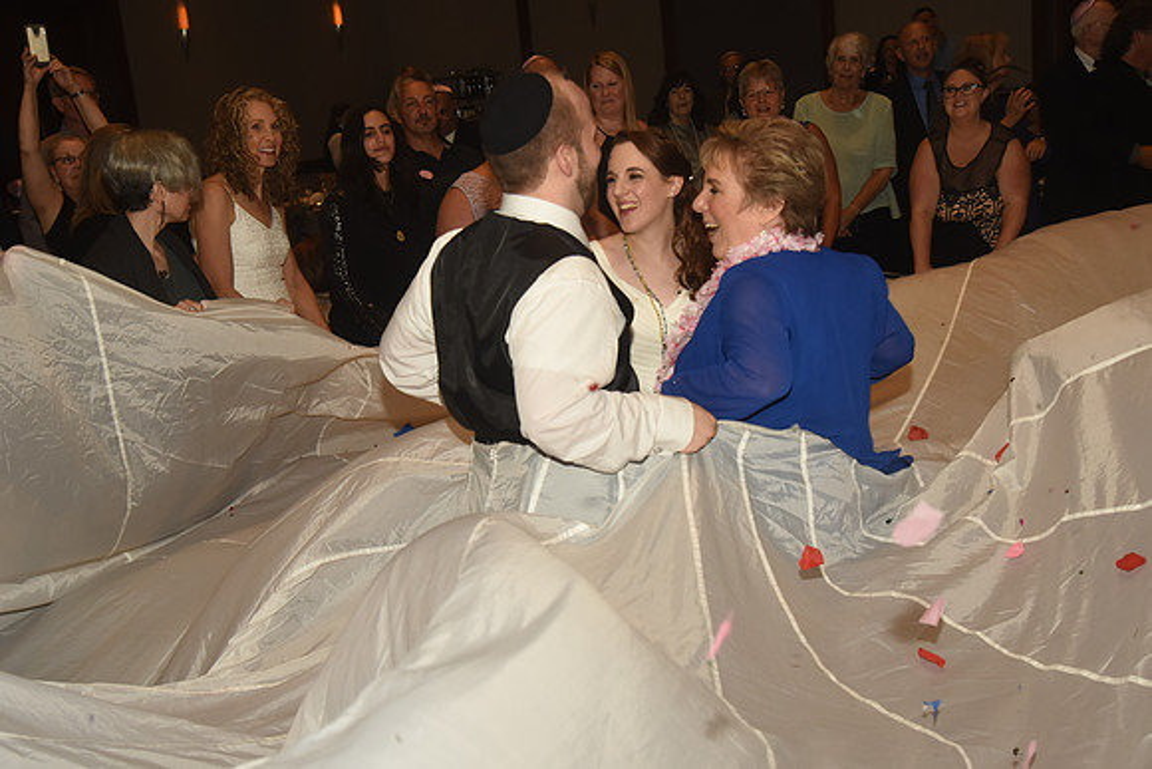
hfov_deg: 41.1
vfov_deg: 28.1
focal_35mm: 48
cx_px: 576
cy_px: 384
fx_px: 1536
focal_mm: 48
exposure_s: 1/160
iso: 1600
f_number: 5.6
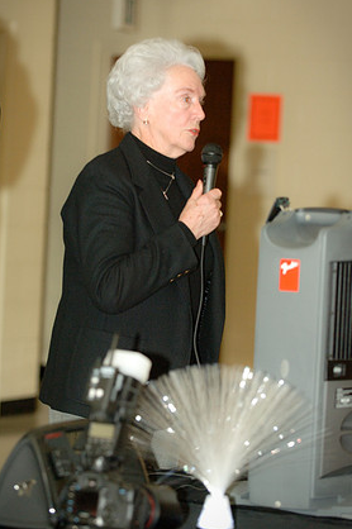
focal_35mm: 170
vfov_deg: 12.1
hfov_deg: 8.1
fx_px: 2490
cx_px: 167
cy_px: 258
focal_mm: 105
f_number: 2.8
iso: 800
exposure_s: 1/60
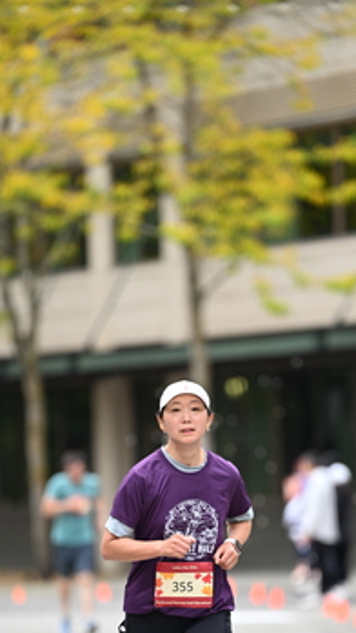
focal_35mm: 331
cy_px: 495
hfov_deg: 3.7
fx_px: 5549
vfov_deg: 6.5
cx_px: 195
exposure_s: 1/2000
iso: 640
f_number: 2.8
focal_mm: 200
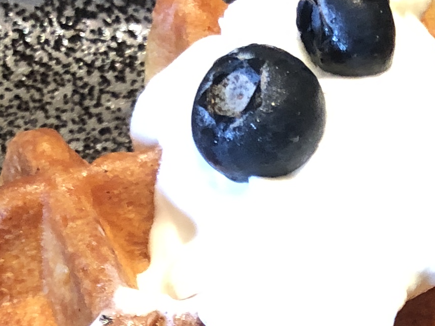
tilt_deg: -61.1
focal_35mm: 129
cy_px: 501
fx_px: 1621
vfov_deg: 11.0
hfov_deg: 15.1
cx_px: 399
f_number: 1.8
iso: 80
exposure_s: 1/15
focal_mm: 3.99
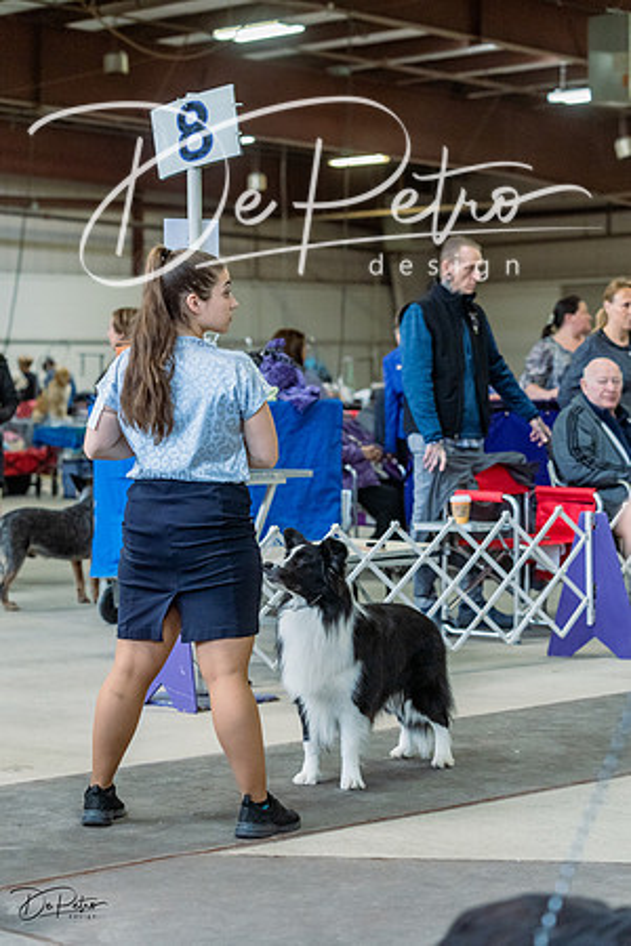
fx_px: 2287
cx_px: 316
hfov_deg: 15.7
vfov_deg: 23.4
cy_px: 473
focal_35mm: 87
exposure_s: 1/400
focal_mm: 87
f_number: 4
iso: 6400
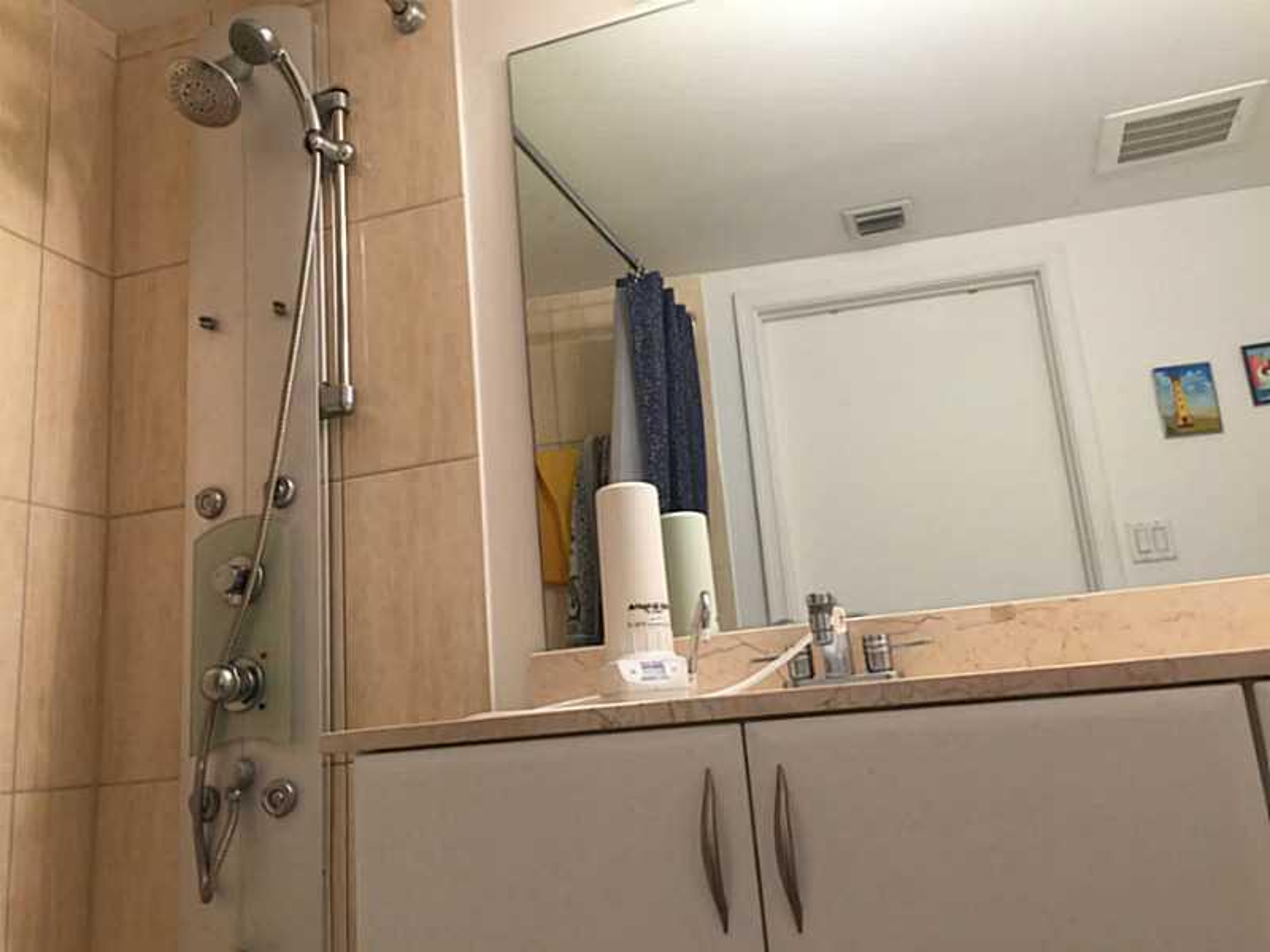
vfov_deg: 48.2
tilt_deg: +13.2
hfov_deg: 61.7
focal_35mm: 29
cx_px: 635
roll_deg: +4.1
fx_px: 1064
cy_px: 476
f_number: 2.2
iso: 40
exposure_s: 1/30
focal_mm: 4.15
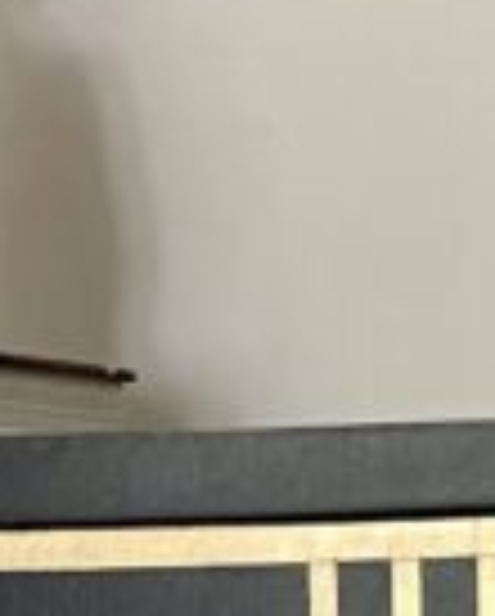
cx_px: 482
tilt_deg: -15.1
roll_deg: +2.5
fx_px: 3453
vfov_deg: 9.0
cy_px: 1587
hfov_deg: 8.2
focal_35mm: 189
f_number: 1.6
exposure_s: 1/60
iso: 320
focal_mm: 4.2
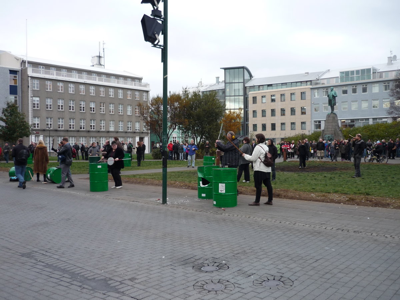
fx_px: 381
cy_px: 150
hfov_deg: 55.4
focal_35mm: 33
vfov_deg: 42.9
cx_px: 200
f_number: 2.8
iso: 100
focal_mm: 5.5
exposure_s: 1/50
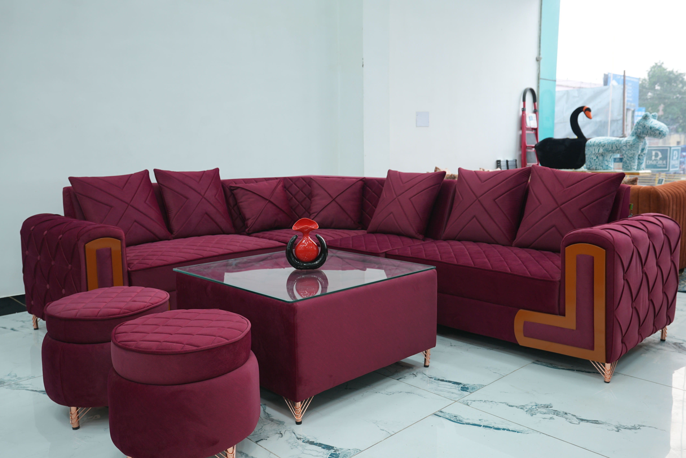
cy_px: 229
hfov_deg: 60.3
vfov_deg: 42.4
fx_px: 591
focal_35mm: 31
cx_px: 343
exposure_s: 1/20
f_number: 5.6
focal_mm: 31
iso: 320
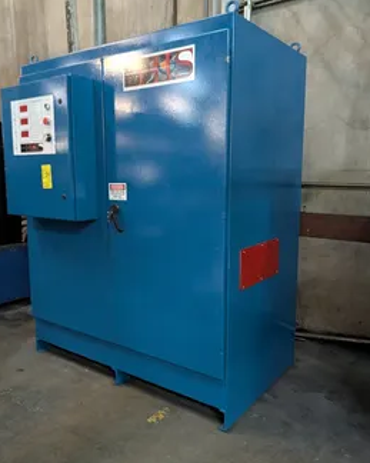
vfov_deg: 60.5
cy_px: 229
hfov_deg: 49.8
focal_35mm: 29
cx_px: 162
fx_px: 397
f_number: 1.68
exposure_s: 1/120
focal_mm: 6.9
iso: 2456
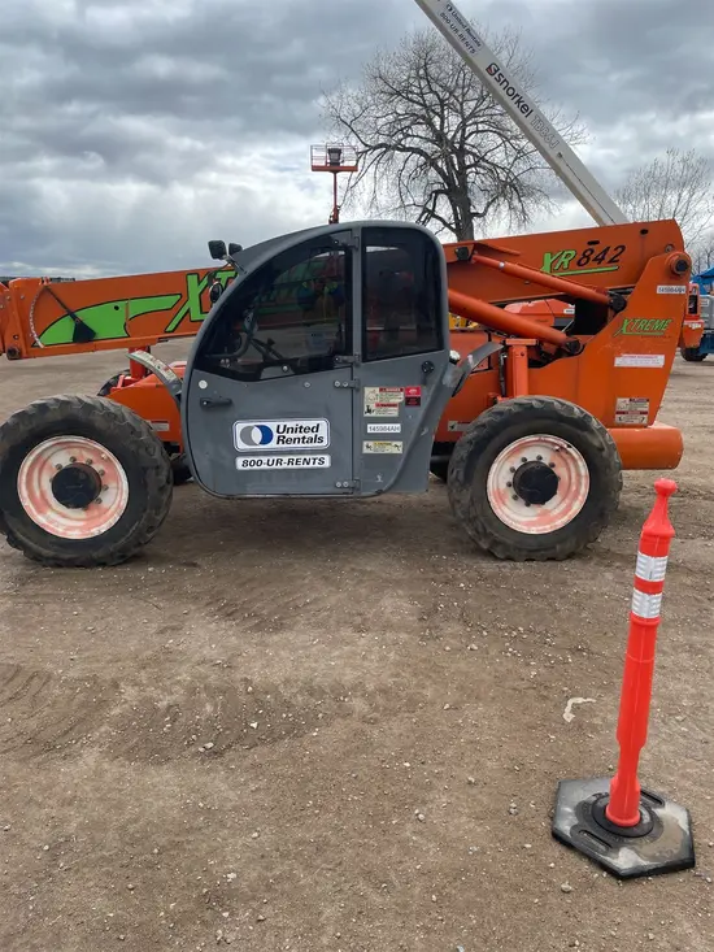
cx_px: 357
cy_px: 476
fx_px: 715
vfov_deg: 67.3
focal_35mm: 26
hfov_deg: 53.1
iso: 32
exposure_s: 1/3205
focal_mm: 4.2
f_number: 1.6
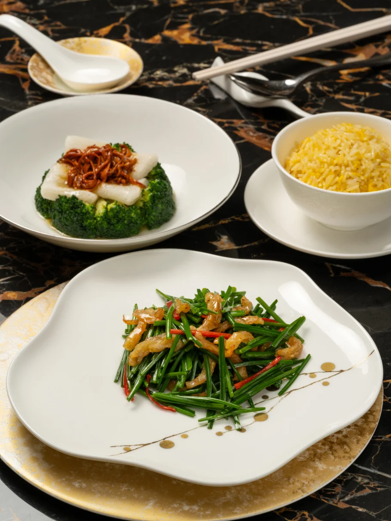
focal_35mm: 114
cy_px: 233
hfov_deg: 13.0
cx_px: 196
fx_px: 1717
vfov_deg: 17.3
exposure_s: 1/200
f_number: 14
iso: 200
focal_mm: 105
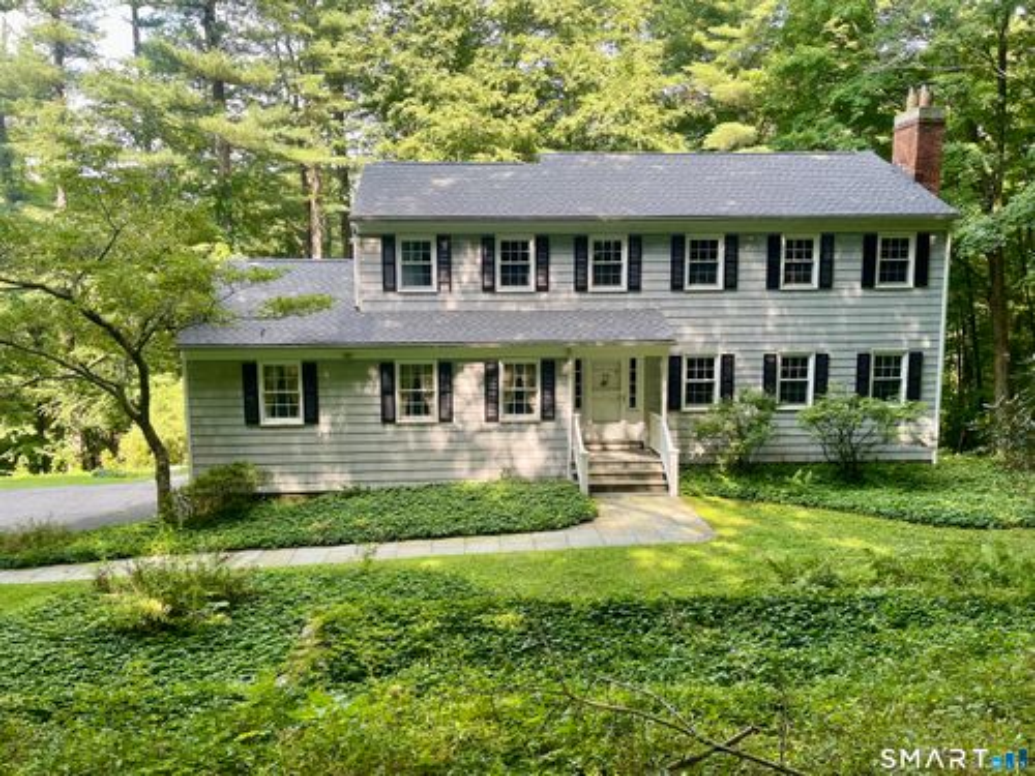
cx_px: 518
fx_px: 747
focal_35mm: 25
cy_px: 388
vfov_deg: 54.9
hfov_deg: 69.4
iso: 32
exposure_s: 1/158
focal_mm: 5.1
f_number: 1.6
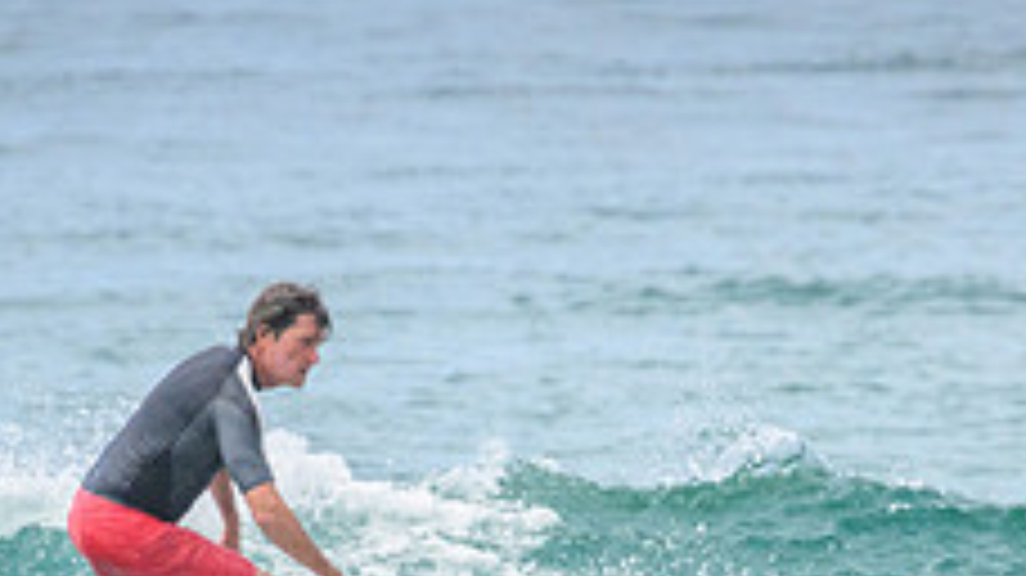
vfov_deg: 0.6
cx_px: 540
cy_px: 713
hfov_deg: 1.0
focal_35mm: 2135
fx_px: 58056
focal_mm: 800
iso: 1800
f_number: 11
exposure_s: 1/3200
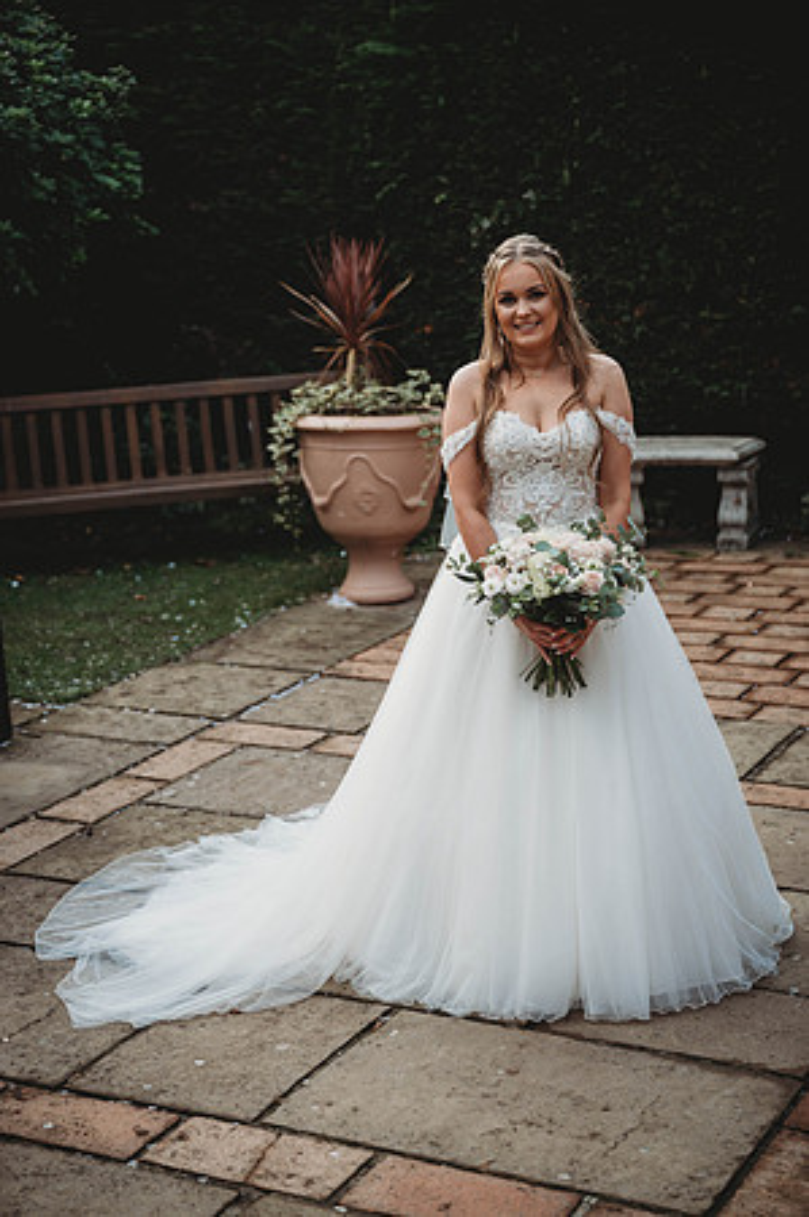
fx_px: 2061
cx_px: 404
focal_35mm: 61
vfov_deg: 32.9
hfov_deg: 22.2
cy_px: 608
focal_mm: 61
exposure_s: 1/1000
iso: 100
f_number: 2.8
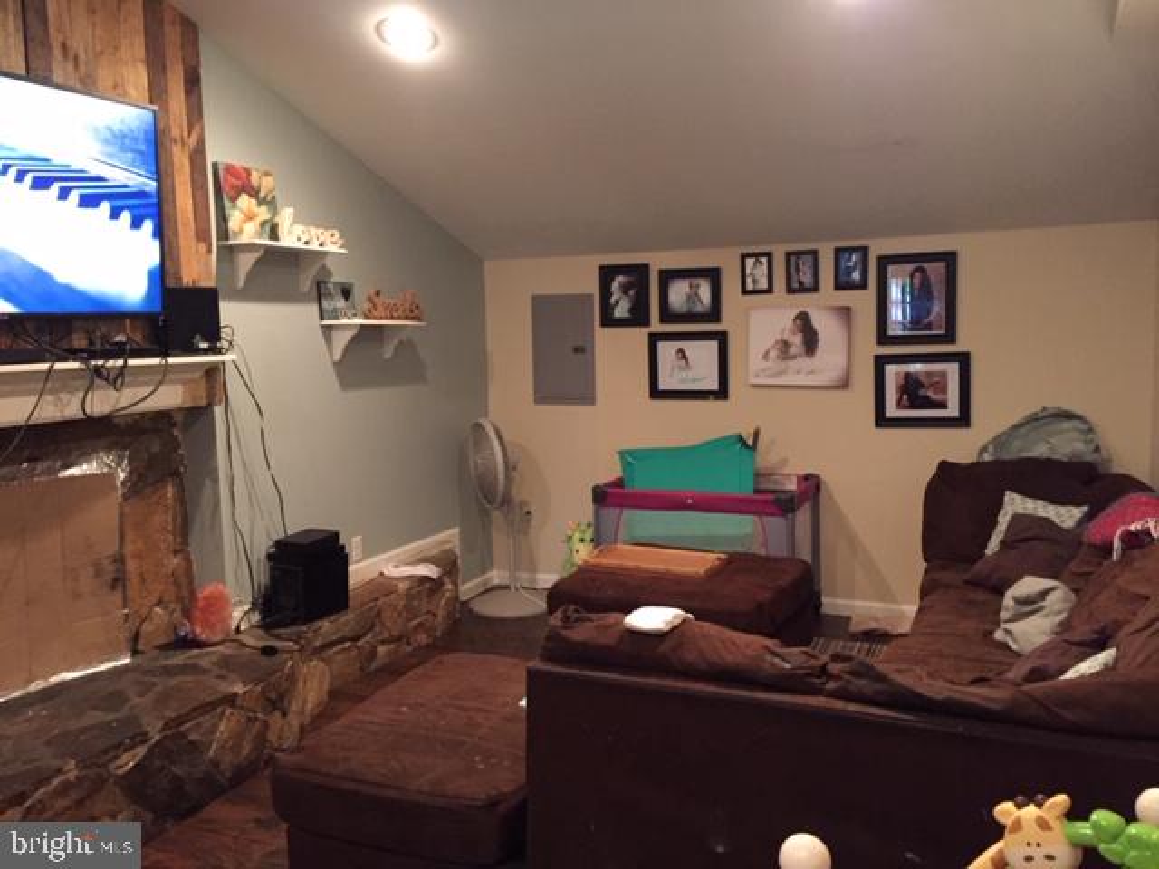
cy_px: 434
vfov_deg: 48.2
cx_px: 580
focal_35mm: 29
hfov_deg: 61.7
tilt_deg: -7.4
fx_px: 971
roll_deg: -0.2
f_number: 2.2
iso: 400
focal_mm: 4.15
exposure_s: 1/15
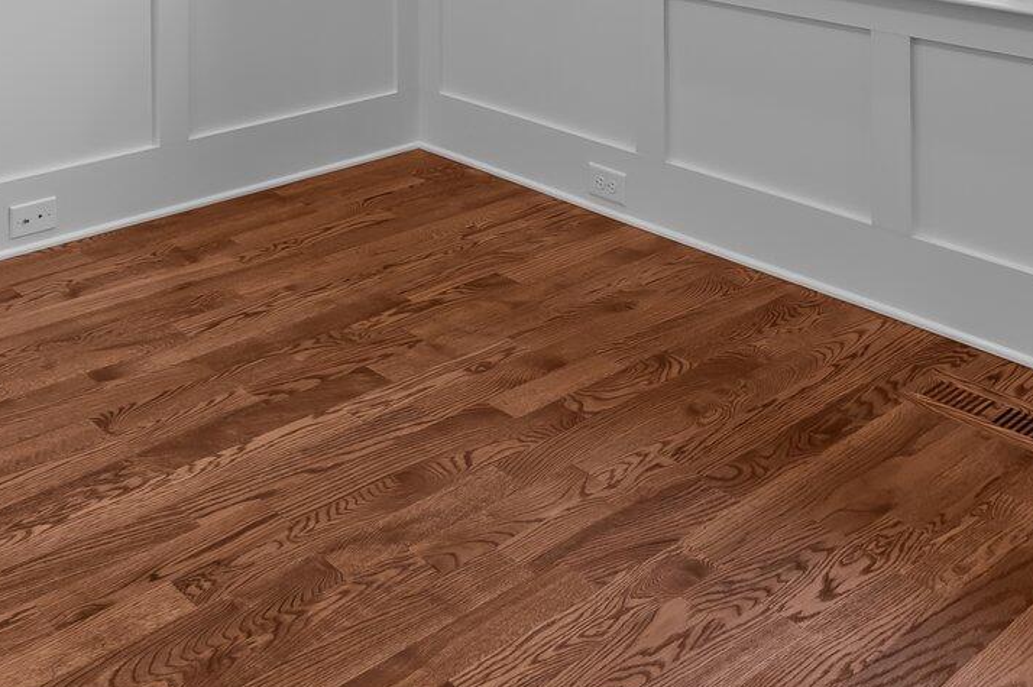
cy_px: -255
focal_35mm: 43
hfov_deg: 44.7
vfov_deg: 25.7
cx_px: 337
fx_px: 1233
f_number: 6.3
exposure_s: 1/25
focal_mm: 15
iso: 400
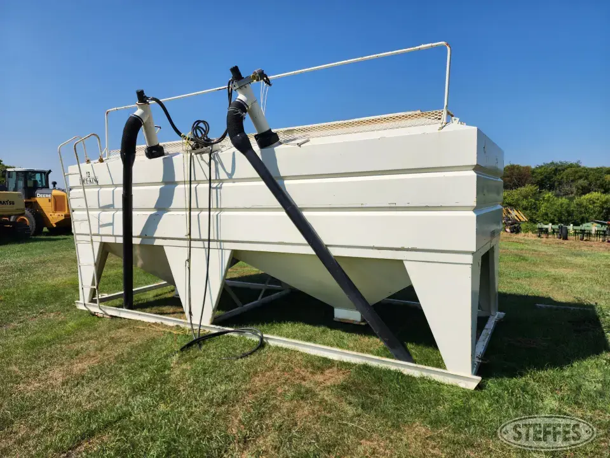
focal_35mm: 23
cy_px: 229
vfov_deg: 58.9
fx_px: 405
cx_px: 305
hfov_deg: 73.9
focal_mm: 6.4
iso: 12
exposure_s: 1/1915
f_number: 1.8
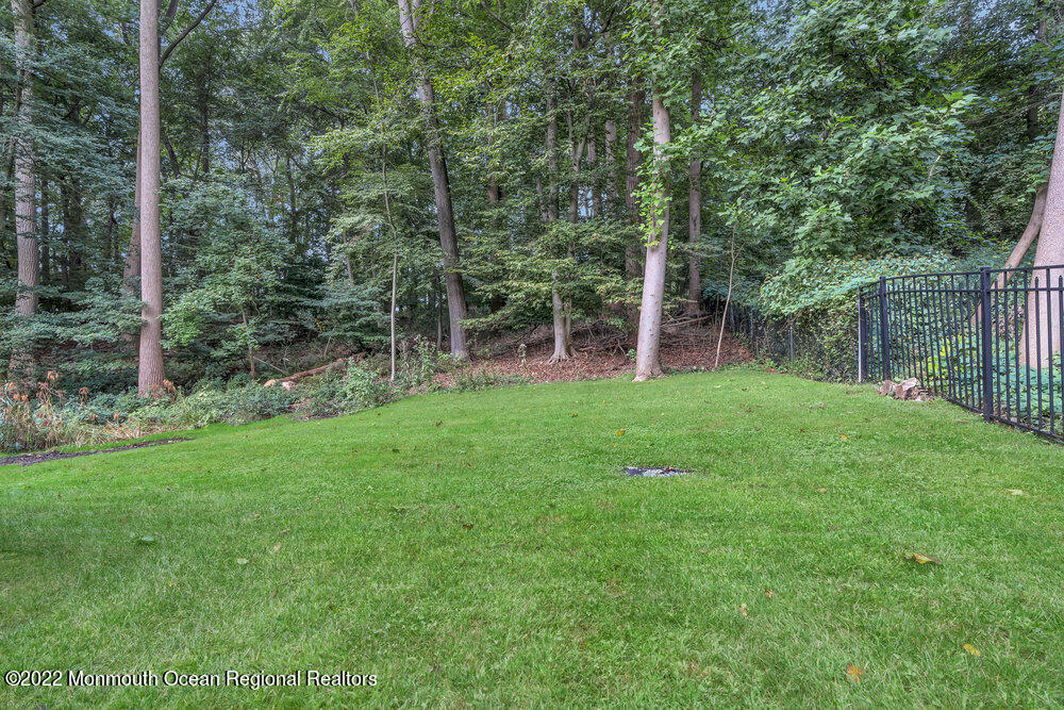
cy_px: 355
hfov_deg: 96.7
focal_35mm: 16
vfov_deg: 73.8
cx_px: 532
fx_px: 473
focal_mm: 16
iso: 100
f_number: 8
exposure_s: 1/4
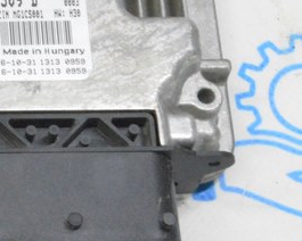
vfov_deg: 9.1
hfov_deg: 11.0
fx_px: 1509
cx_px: -148
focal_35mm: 169
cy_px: -16
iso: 6400
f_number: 20
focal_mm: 31
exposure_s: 1/15
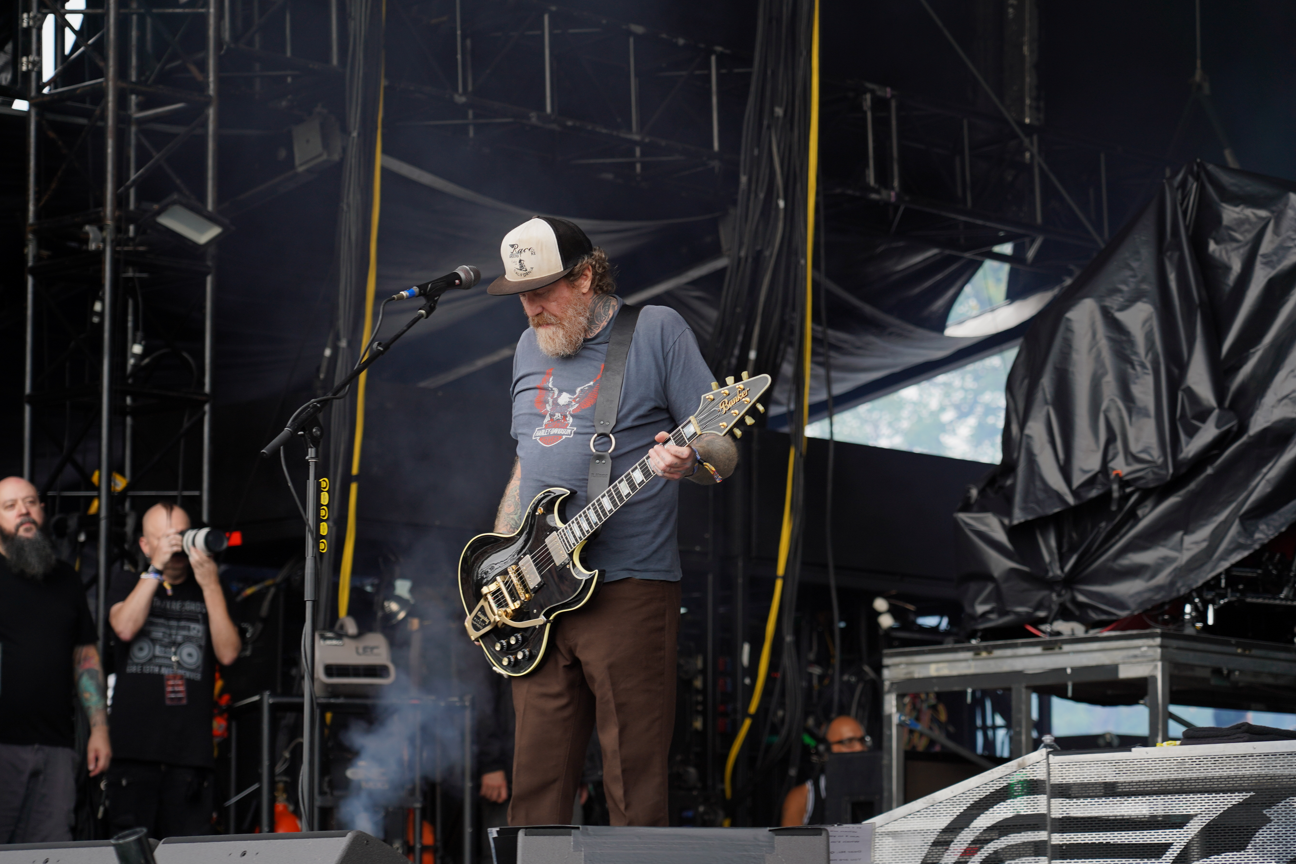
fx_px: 4212
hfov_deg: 17.5
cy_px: 450
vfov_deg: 11.7
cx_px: 642
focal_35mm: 117
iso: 100
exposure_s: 1/160
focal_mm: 105
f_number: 4.5
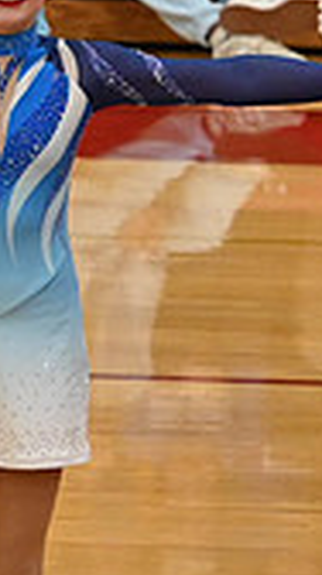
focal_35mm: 678
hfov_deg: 1.8
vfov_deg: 3.2
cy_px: 296
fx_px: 10333
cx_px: -582
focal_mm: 125
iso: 6400
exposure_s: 1/400
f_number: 4
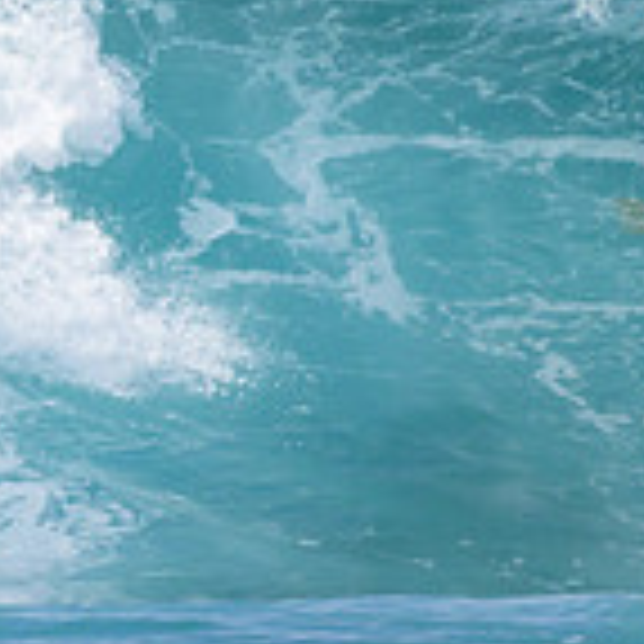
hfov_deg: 0.5
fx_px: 72469
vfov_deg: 0.5
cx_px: -513
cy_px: 205
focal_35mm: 3443
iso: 1000
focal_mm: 1000
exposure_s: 1/2000
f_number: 11
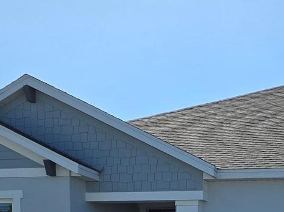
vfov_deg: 16.6
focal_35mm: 79
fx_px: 648
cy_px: 340
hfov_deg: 24.0
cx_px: 258
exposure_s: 1/1151
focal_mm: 6.3
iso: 12
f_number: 1.7
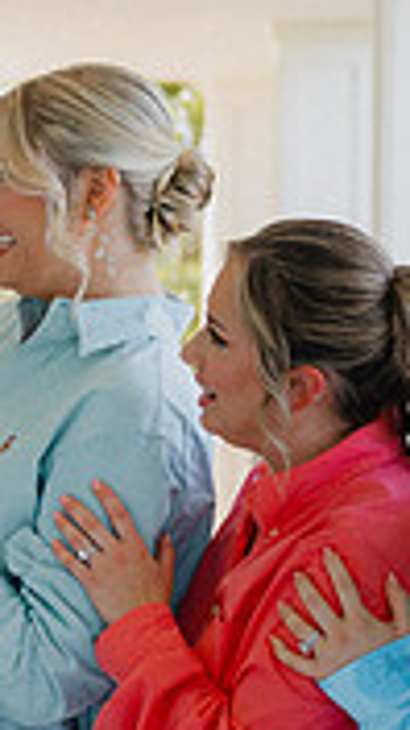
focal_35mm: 190
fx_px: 3672
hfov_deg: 6.3
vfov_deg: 11.3
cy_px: 529
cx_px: -191
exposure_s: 1/500
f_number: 3.5
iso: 640
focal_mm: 55
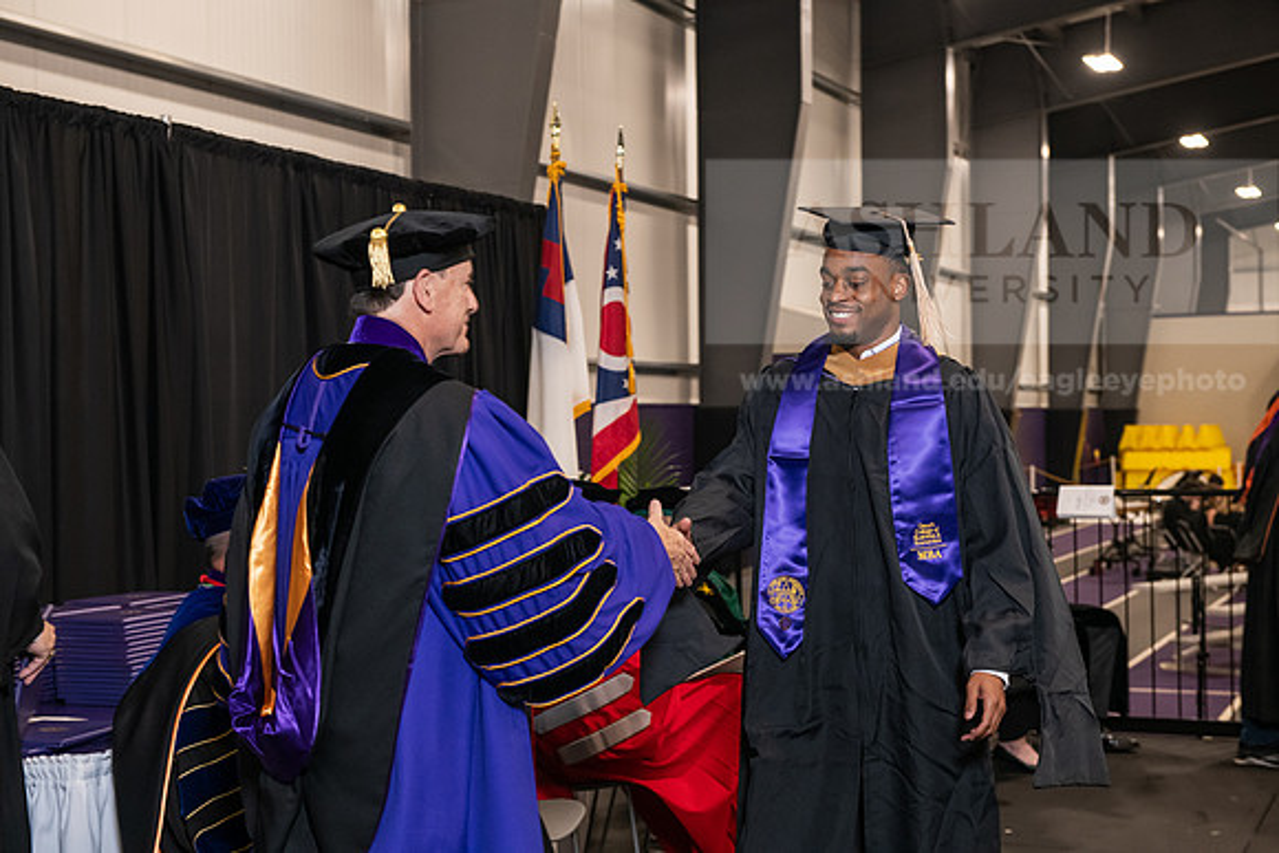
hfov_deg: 34.5
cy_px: 426
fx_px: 2061
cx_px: 640
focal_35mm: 58
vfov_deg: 23.4
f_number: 5
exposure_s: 1/125
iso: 2000
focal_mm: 58
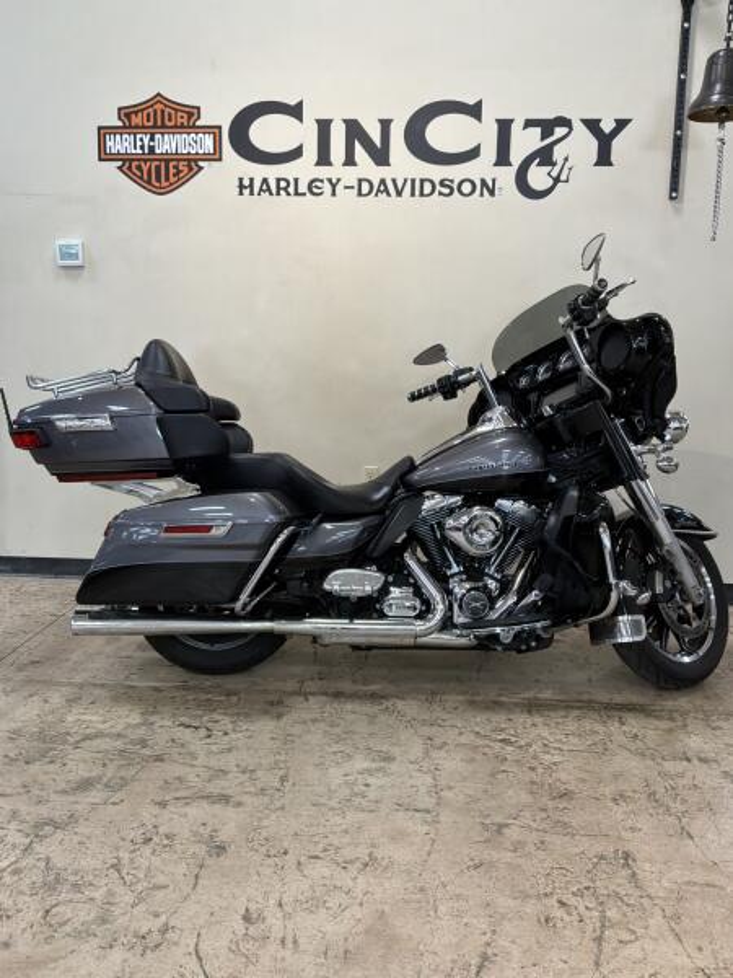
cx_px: 366
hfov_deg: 49.7
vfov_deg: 63.4
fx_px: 791
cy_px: 489
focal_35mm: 28
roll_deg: -1.9
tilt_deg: -10.6
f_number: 1.8
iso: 100
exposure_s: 1/60
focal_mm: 3
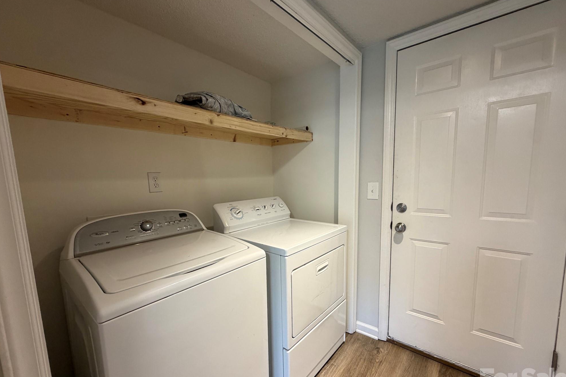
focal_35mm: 15
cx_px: 279
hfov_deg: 100.4
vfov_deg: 77.1
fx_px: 236
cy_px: 206
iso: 320
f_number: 2.2
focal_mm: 2.22
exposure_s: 1/120
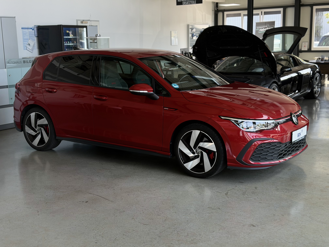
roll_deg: +2.0
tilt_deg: -10.1
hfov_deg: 39.7
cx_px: 164
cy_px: 124
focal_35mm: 48
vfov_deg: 30.3
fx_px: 456
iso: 125
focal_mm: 6.76
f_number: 1.78
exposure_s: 1/219
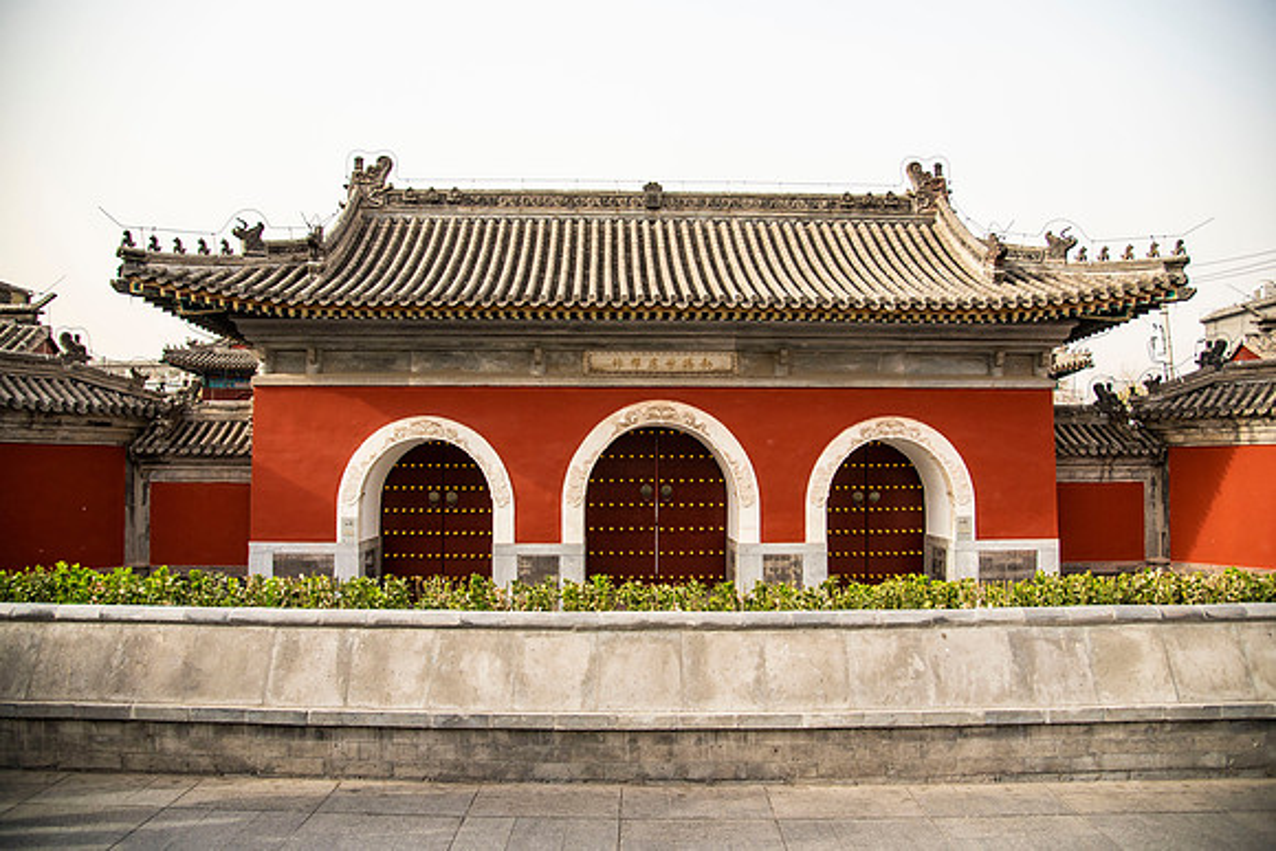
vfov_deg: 52.0
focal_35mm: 25
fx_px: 874
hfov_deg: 72.3
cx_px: 638
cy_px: 426
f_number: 4
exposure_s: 1/1600
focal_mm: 24
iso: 500
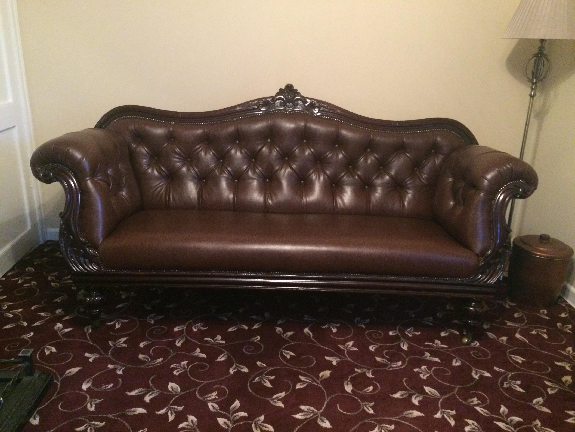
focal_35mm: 29
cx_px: 288
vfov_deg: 48.2
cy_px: 216
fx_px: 482
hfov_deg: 61.7
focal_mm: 4.15
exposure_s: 1/17
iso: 500
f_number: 2.2
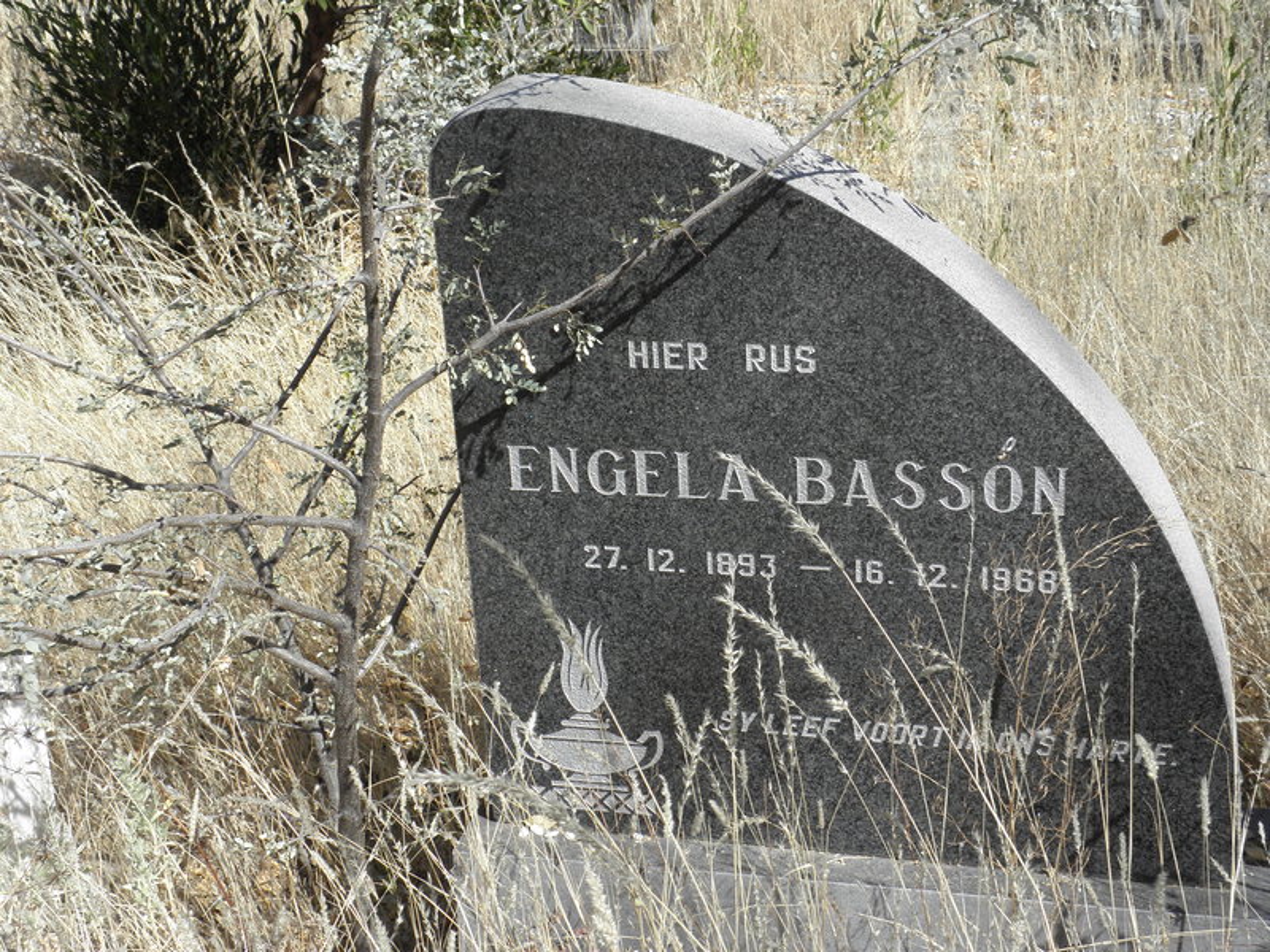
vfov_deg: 29.7
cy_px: 476
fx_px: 1798
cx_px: 635
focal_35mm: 49
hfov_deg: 38.9
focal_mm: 8.87
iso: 64
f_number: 5.6
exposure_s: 1/160
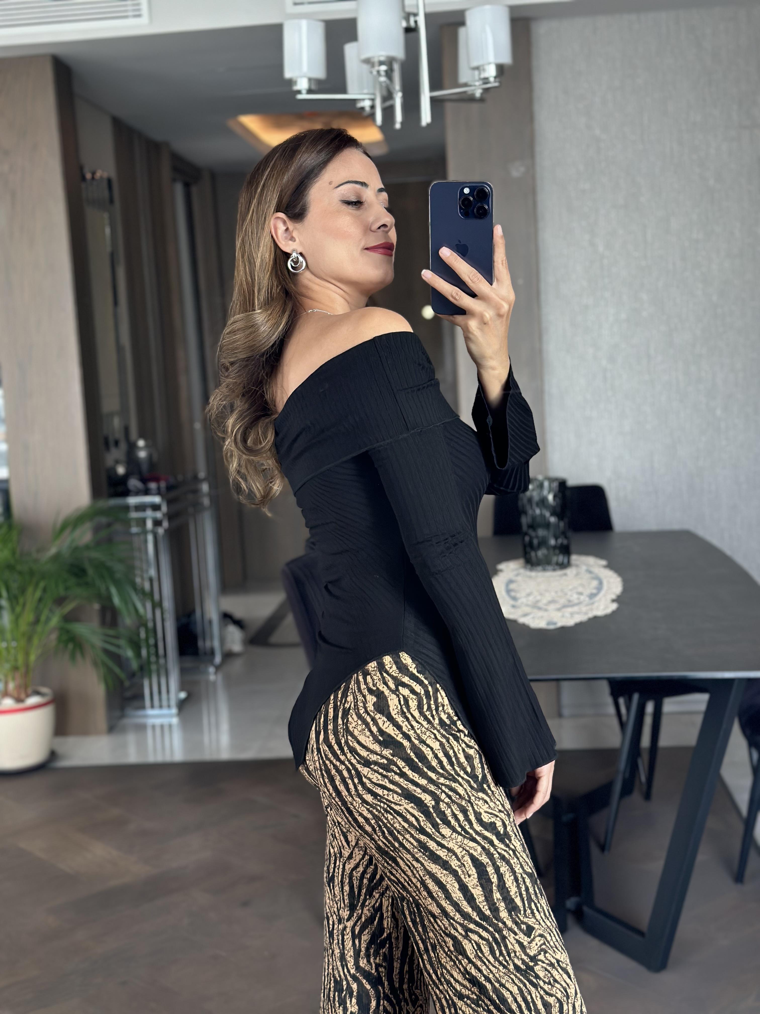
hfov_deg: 30.3
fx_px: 1405
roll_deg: +3.0
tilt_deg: -16.2
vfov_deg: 39.7
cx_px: 380
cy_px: 507
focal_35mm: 48
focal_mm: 6.86
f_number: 1.78
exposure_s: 1/116
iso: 125
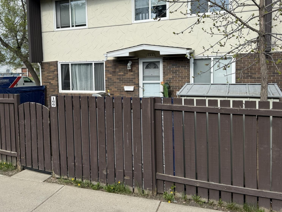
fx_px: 269
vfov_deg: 42.8
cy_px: 87
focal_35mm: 33
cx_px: 109
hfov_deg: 54.8
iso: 80
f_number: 1.78
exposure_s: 1/3584
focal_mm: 6.76
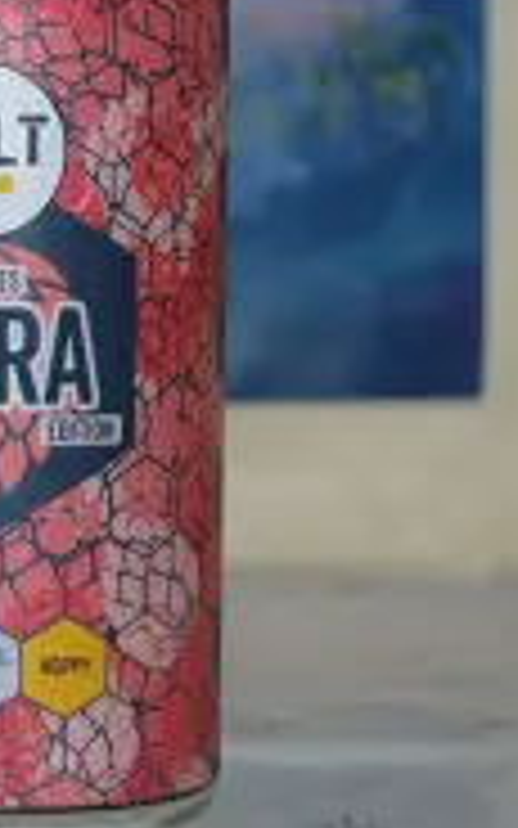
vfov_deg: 13.1
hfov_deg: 8.1
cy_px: 362
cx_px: -221
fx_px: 3614
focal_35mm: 160
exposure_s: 1/60
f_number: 5.3
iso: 400
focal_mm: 48
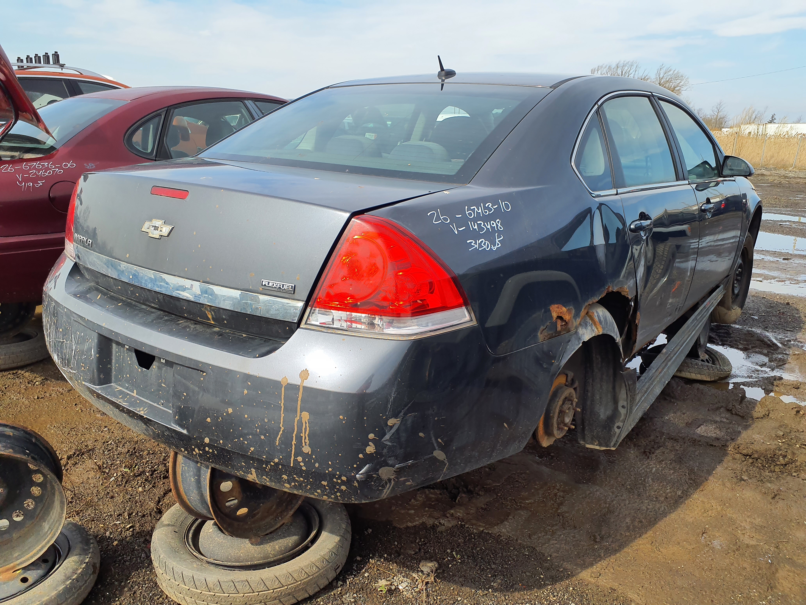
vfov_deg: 51.4
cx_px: 403
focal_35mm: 27
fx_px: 629
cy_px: 302
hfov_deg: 65.3
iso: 40
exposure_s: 1/1444
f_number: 1.9
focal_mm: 3.58
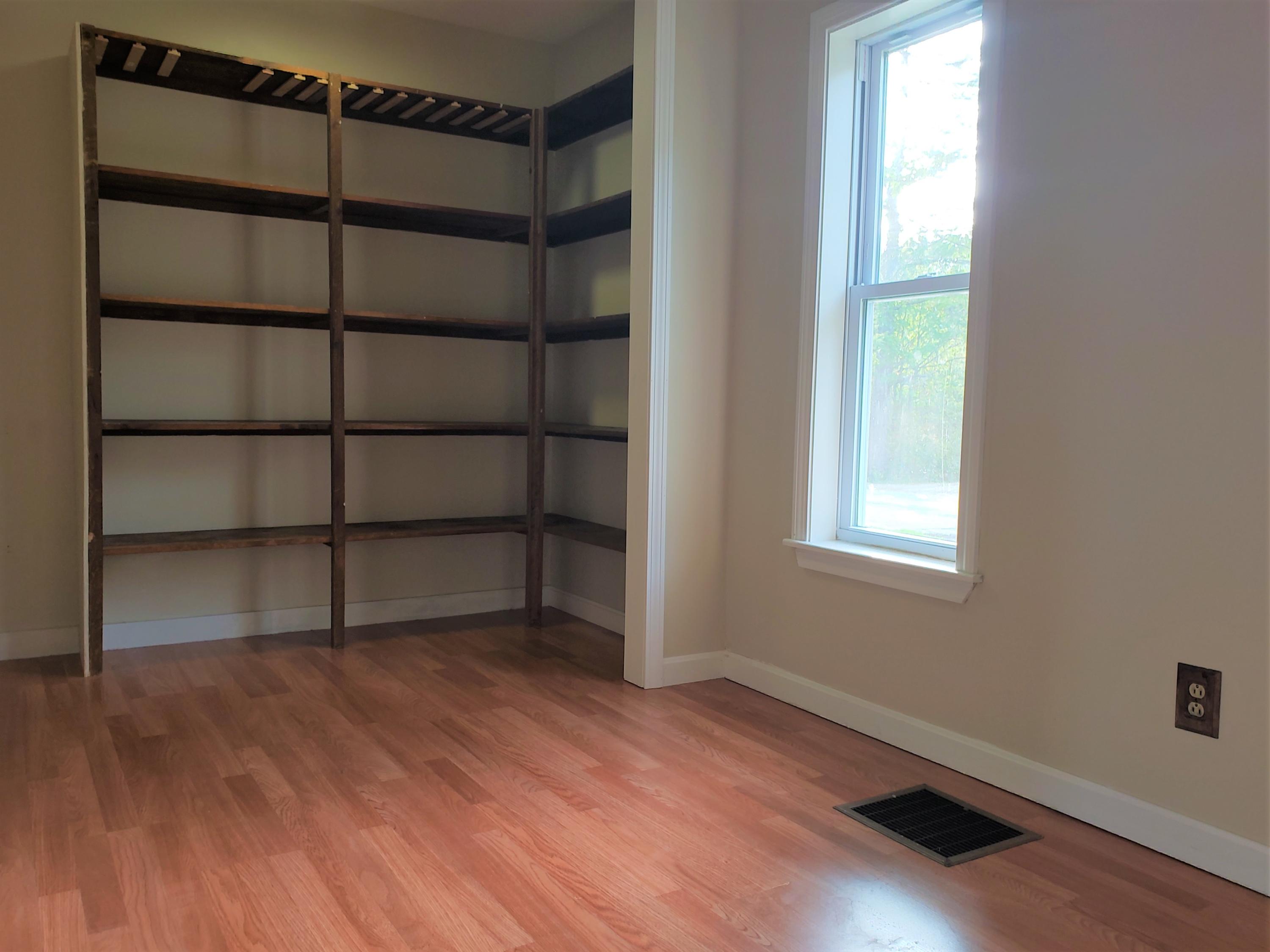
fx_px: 954
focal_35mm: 26
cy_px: 476
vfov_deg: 53.1
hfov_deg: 67.3
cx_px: 635
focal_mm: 4.3
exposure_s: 1/60
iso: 125
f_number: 2.4
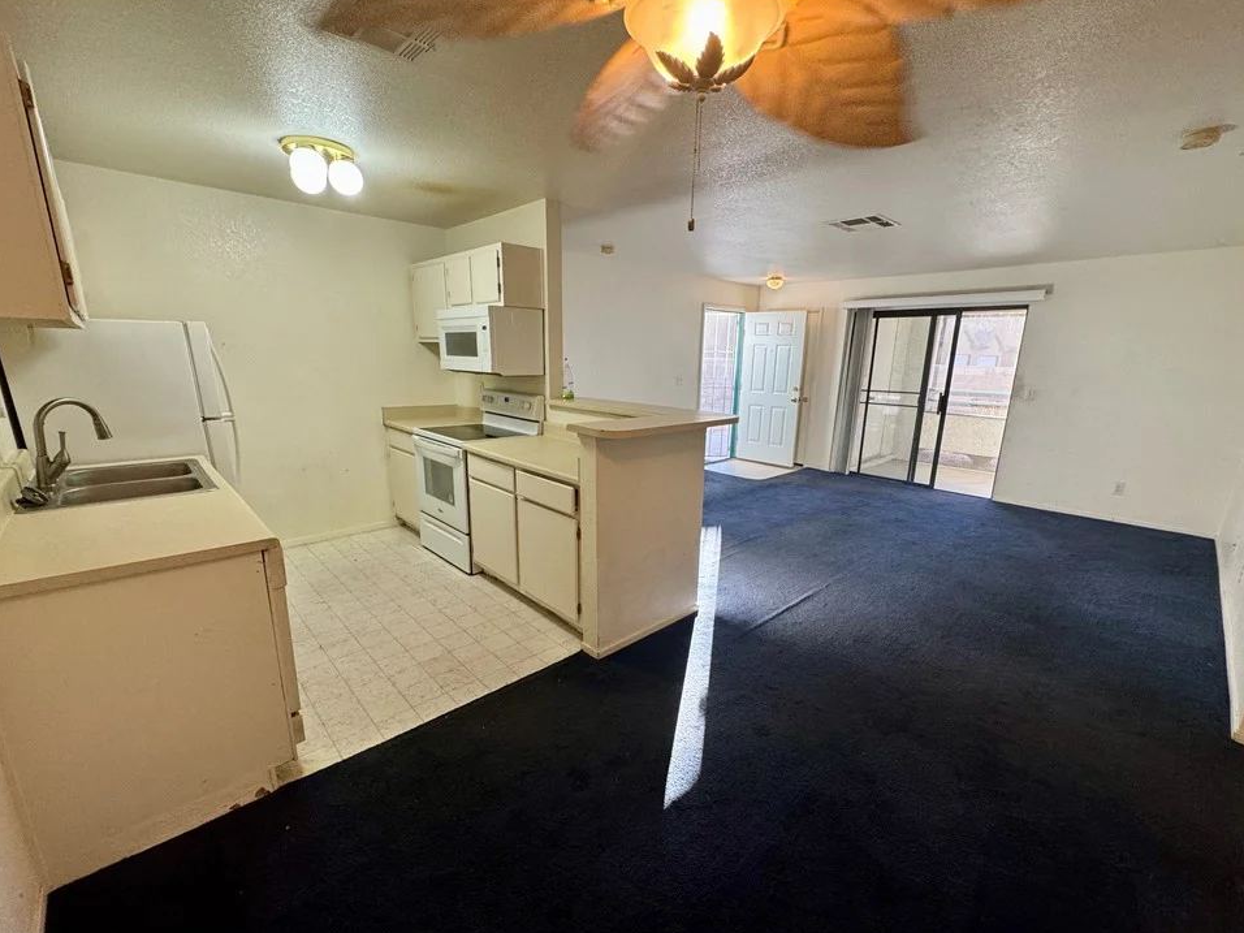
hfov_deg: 98.1
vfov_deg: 81.7
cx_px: 642
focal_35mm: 15
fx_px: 539
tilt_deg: -14.8
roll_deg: -0.7
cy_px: 489
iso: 160
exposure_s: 1/120
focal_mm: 2.22
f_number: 2.2
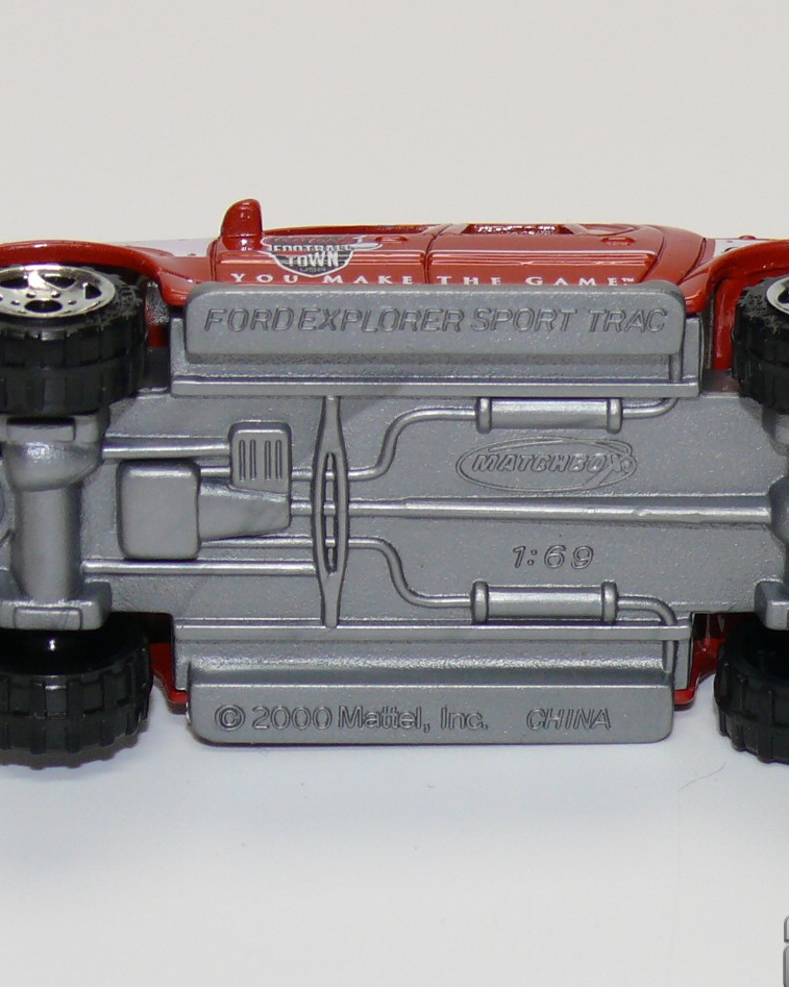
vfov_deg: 12.1
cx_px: 543
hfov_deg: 9.6
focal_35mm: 160
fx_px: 4673
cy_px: 408
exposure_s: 1/30
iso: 100
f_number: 4
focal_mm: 13
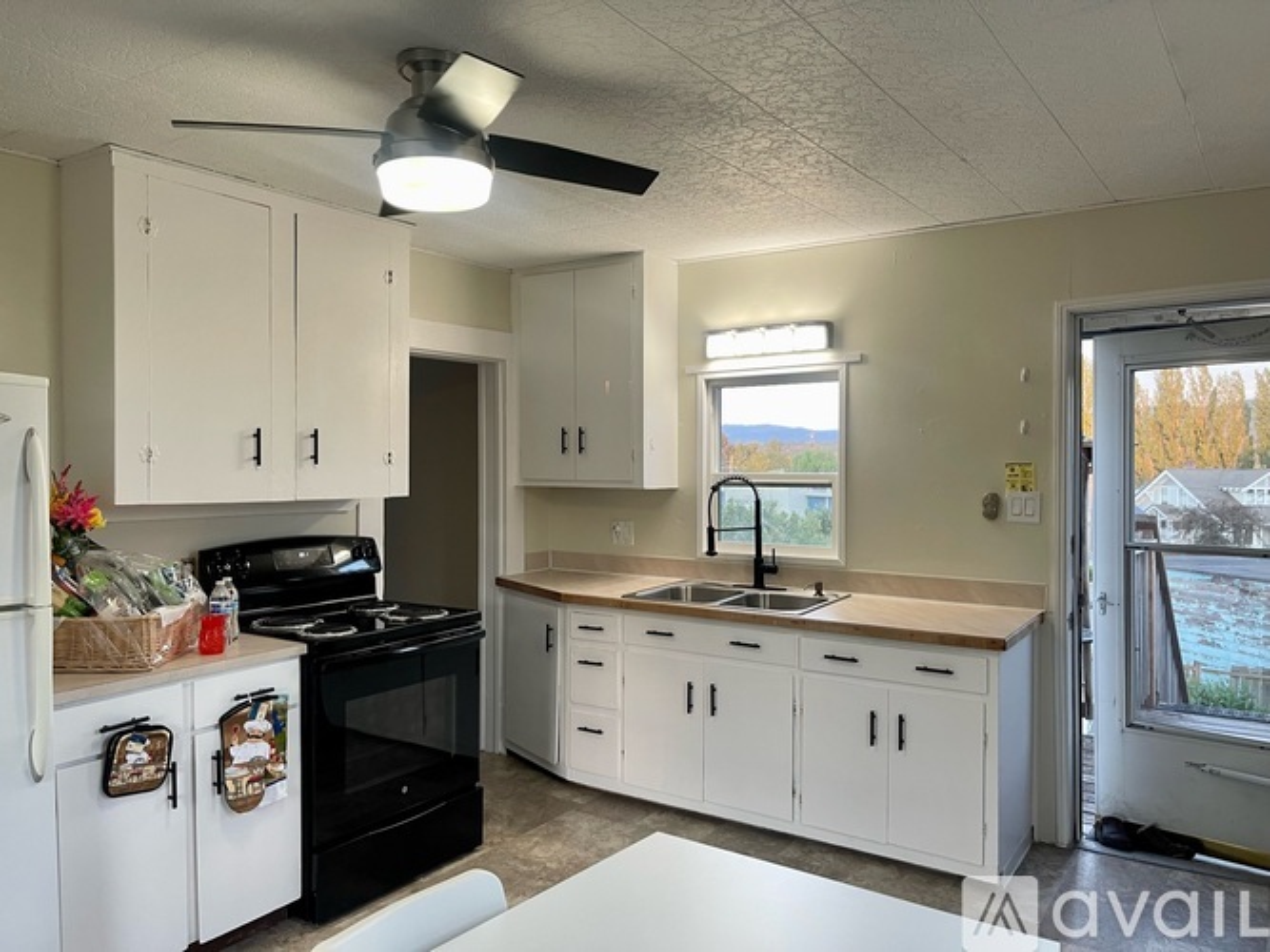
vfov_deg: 53.0
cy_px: 476
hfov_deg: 67.3
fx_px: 954
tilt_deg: -1.1
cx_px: 635
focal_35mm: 26
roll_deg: -0.3
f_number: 1.6
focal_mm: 5.1
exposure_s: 1/60
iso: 80
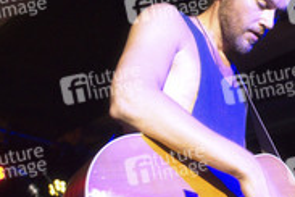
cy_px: 126
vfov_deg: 21.2
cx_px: 285
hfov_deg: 29.6
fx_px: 524
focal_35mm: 64
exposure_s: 1/40
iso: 3200
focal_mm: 26
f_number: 2.8
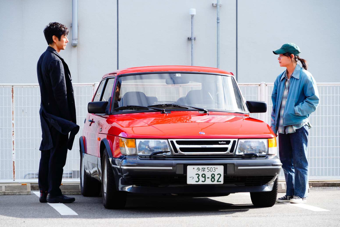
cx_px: 168
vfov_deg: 7.7
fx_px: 1681
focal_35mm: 178
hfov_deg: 11.5
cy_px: 116
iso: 200
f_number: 8
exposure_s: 1/160
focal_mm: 172
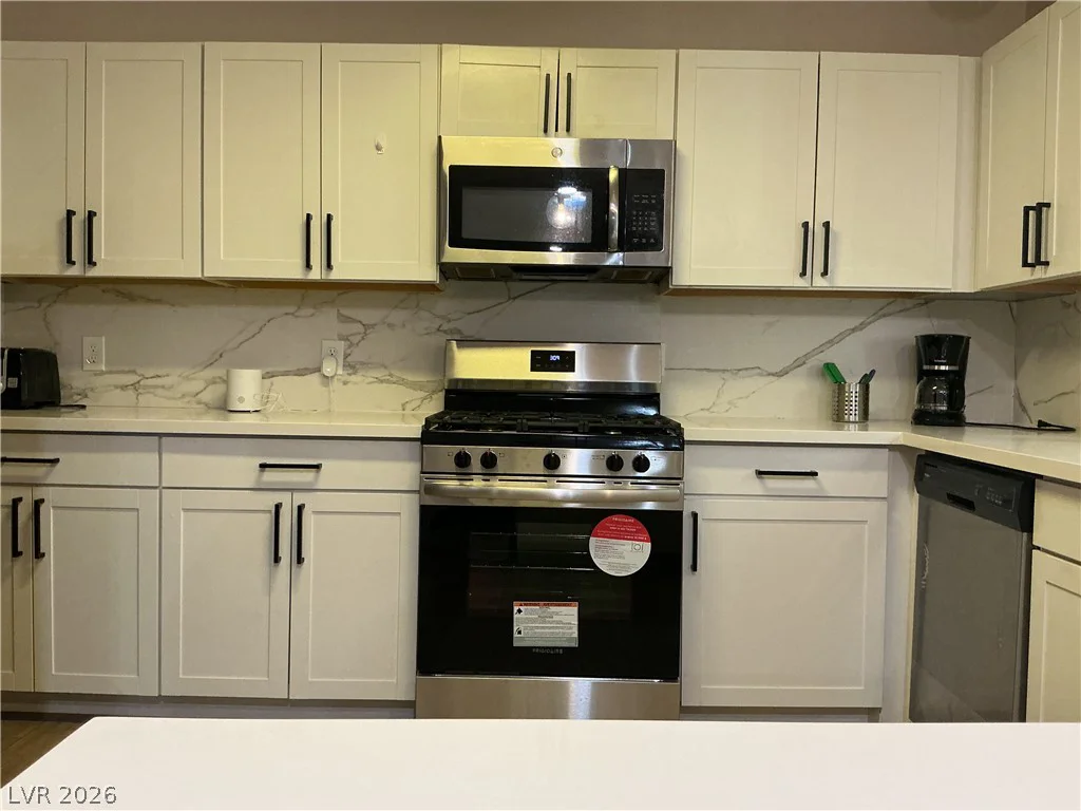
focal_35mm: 29
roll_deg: -0.8
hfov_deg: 61.7
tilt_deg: -1.7
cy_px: 406
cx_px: 540
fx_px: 906
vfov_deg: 48.2
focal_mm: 3
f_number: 1.8
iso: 200
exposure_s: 1/60
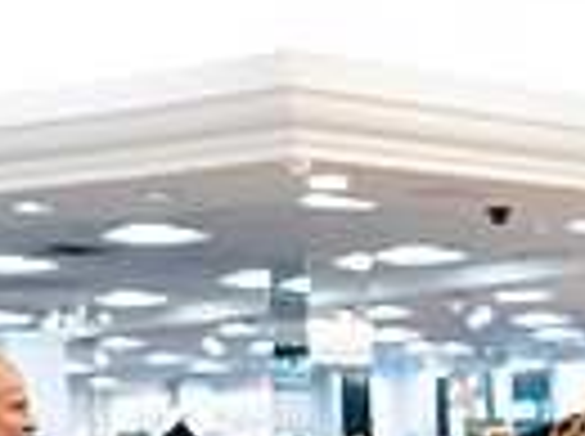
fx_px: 1822
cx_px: 640
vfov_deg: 12.5
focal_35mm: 108
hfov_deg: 17.6
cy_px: 779
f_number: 3.2
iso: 1000
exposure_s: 1/125
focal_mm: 24
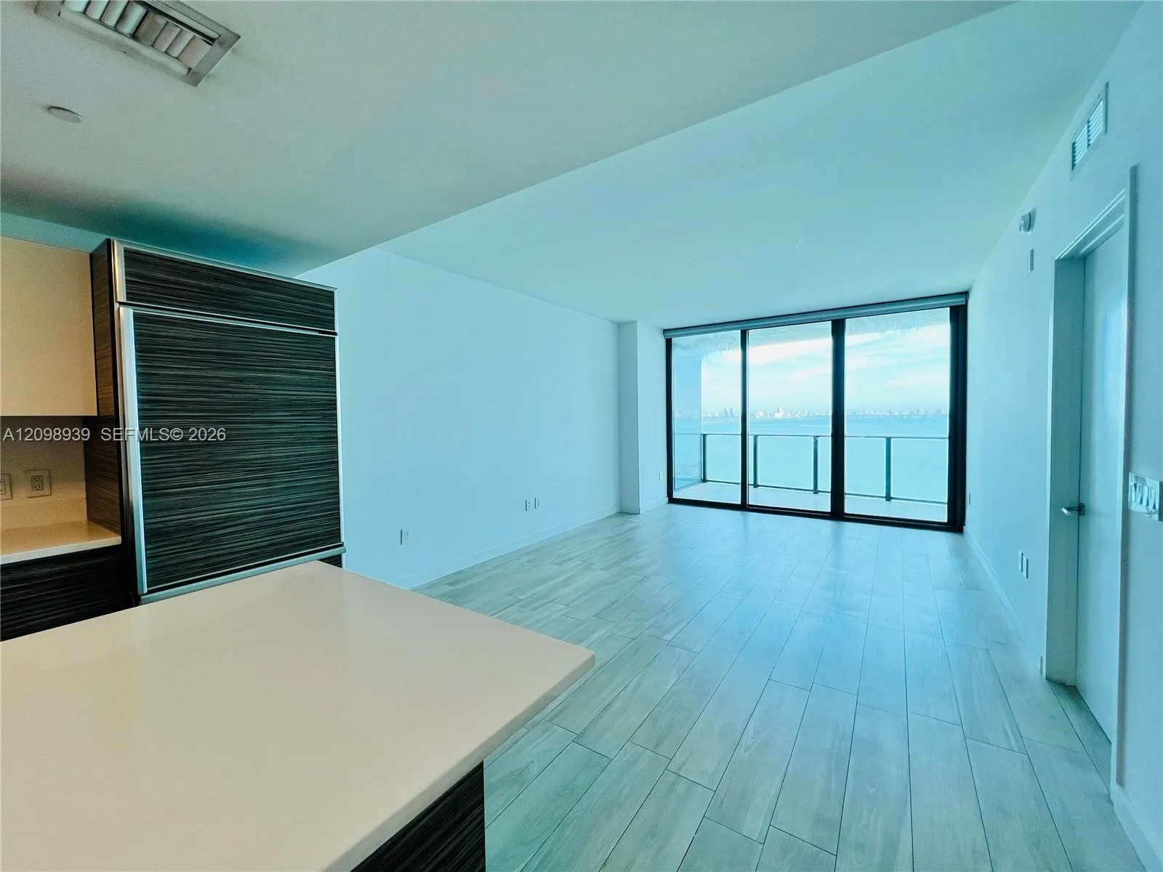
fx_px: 437
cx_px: 582
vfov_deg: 89.9
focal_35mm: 13
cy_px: 436
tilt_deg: -2.3
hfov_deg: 106.2
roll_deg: +0.6
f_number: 1.8
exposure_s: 1/120
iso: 32
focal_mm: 1.57
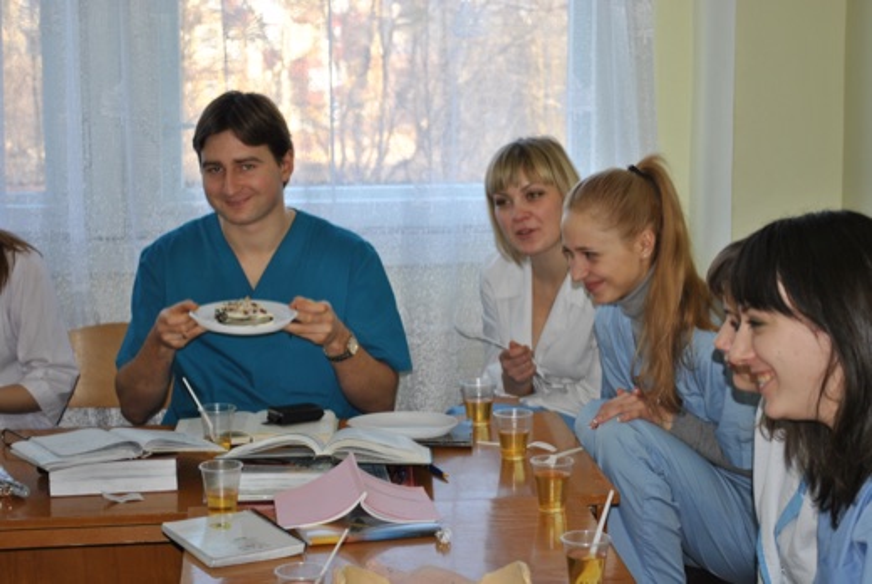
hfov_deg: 24.6
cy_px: 292
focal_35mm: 82
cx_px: 436
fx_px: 2001
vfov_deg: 16.6
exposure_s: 1/60
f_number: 5.6
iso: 200
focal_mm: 55
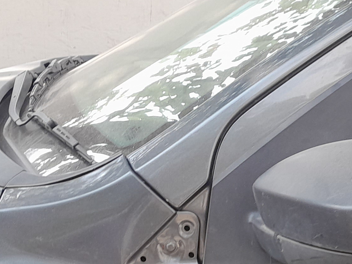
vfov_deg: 13.9
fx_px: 1007
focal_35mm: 99
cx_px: 238
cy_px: 409
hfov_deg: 19.8
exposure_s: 1/100
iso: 40
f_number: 1.8
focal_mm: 4
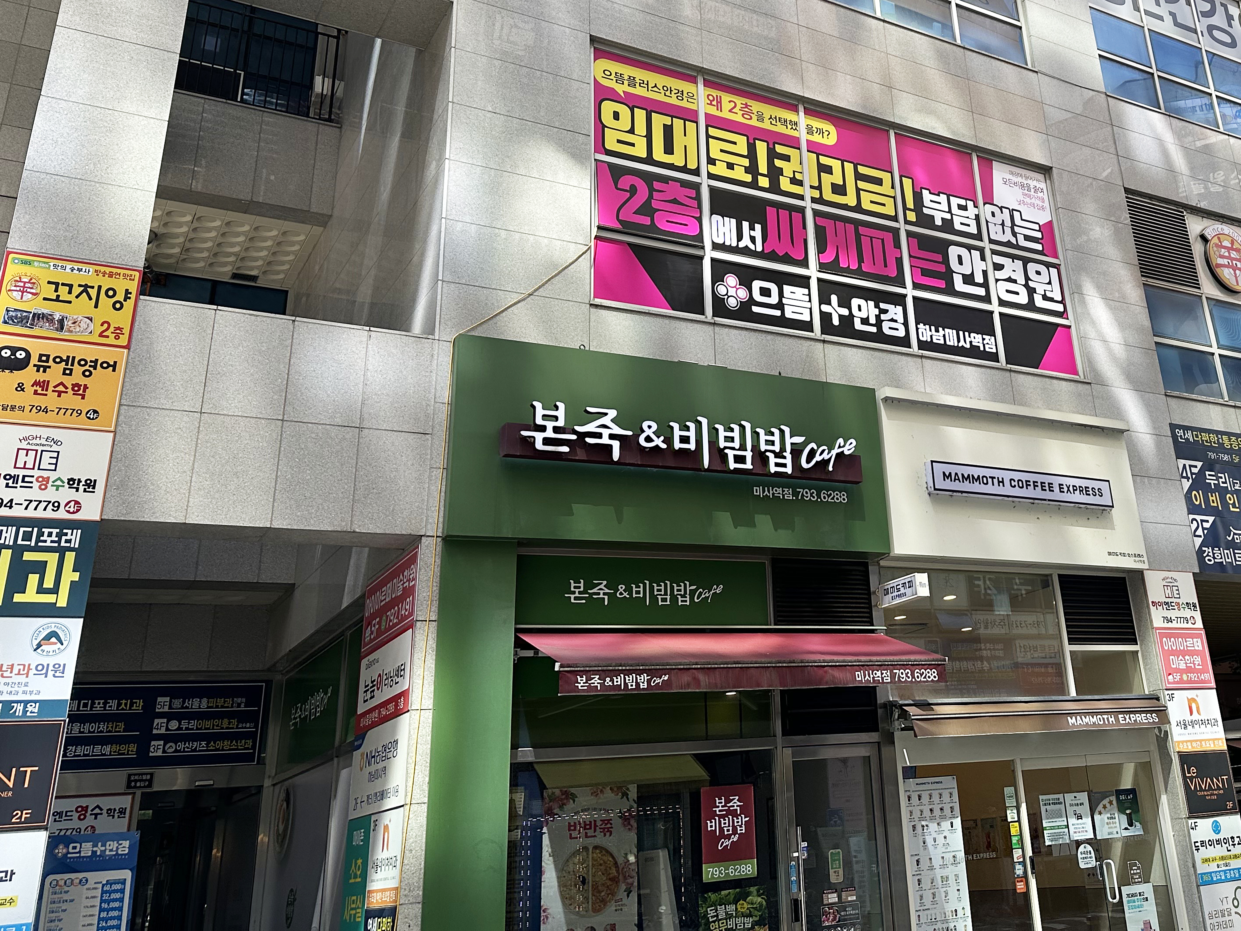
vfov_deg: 56.8
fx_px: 860
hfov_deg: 71.6
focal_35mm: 24
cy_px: 466
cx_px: 620
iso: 80
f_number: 1.78
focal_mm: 6.86
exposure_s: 1/1131
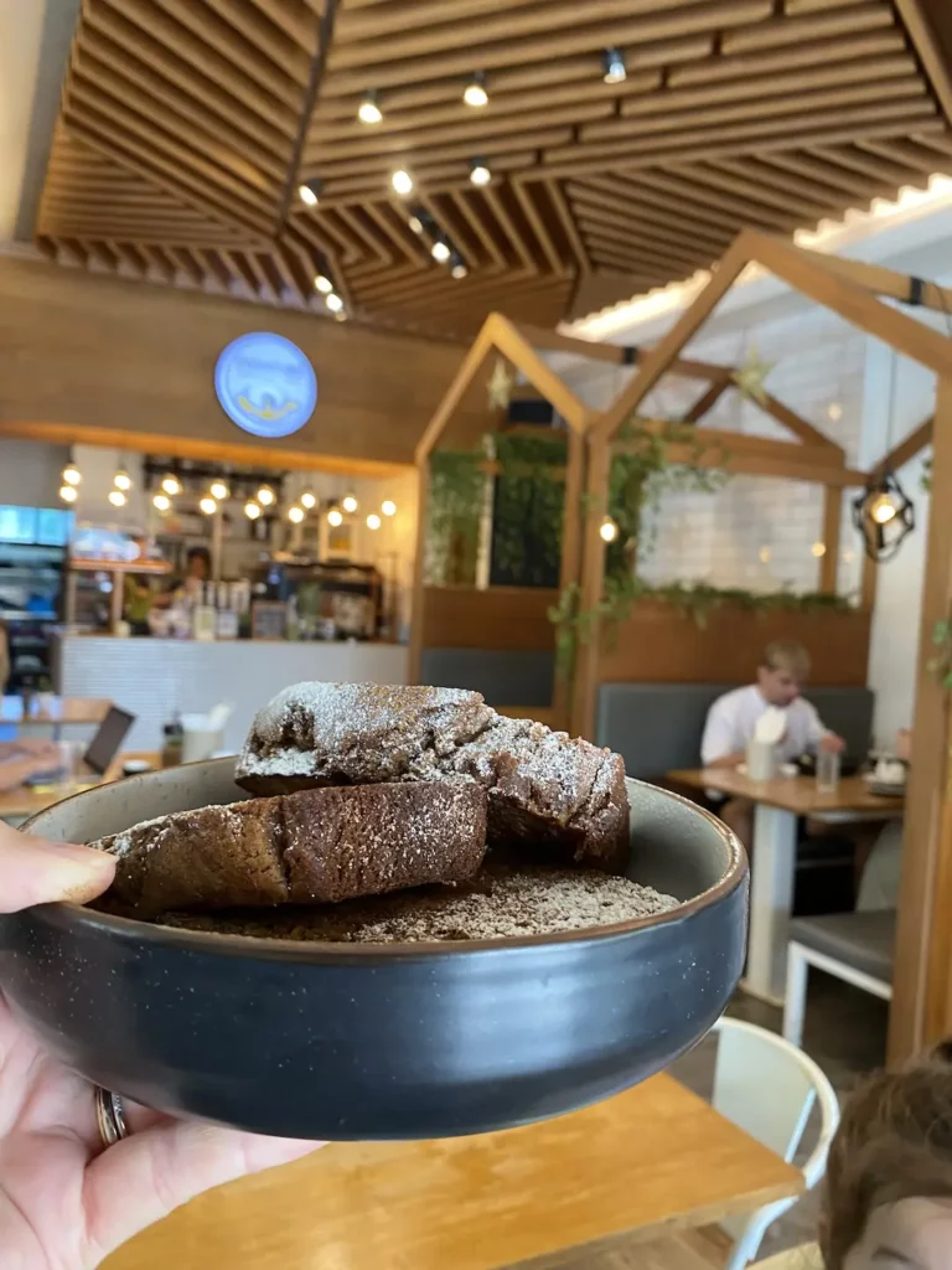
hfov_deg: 53.1
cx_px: 476
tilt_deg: -0.6
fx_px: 953
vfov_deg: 67.3
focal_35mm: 26
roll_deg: -2.4
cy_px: 635
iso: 125
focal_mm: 4.25
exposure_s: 1/64
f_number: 1.8
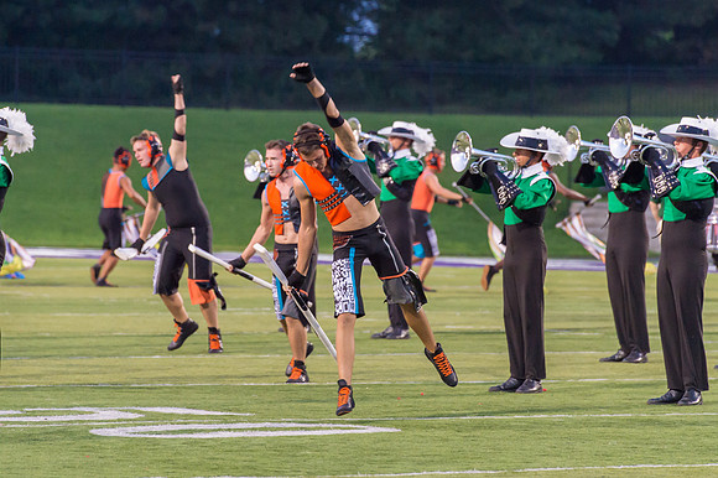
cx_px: 343
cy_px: 223
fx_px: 5162
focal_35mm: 259
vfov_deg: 5.3
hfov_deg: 8.0
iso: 3200
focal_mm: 200
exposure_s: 1/500
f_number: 5
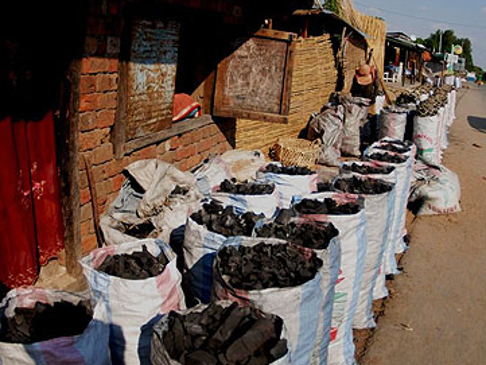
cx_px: 260
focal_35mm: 31
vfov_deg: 46.0
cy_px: 187
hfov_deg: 58.9
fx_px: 430
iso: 160
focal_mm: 17
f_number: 4.5
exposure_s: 1/640
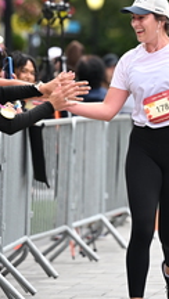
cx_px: 152
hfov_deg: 2.7
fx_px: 3598
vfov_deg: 4.8
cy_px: 39
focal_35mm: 453
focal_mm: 170
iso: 640
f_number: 2.8
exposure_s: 1/2000
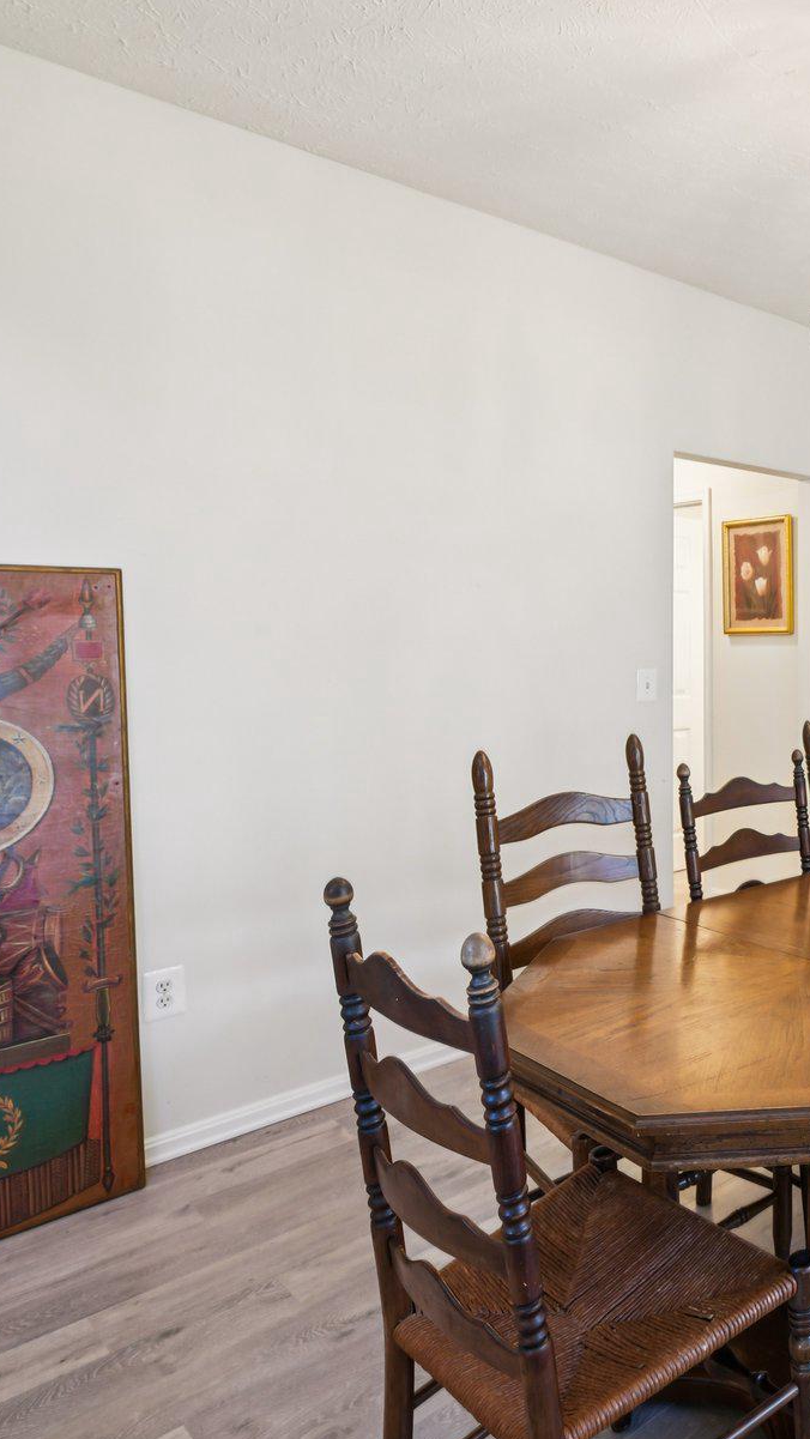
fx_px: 954
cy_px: 652
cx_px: 923
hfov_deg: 37.3
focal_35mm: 25
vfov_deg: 73.9
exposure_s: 1/5
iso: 400
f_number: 8
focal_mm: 14
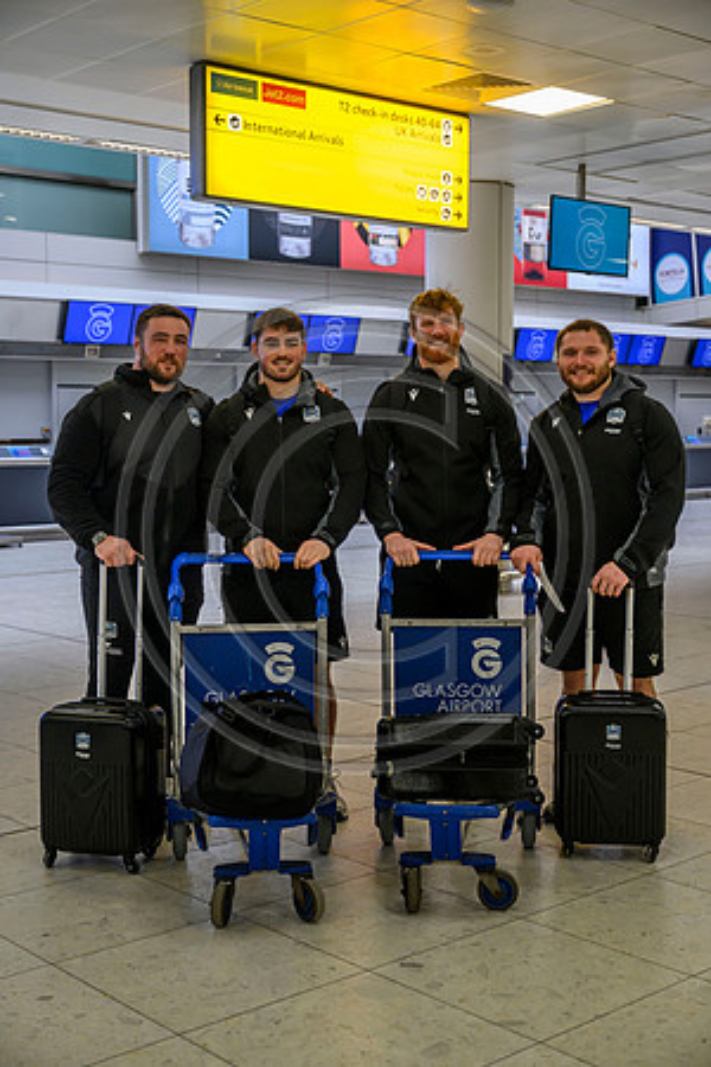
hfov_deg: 28.6
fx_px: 1392
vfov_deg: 41.9
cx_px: 356
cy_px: 534
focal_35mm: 47
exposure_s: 1/400
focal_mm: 47
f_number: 3.5
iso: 3200
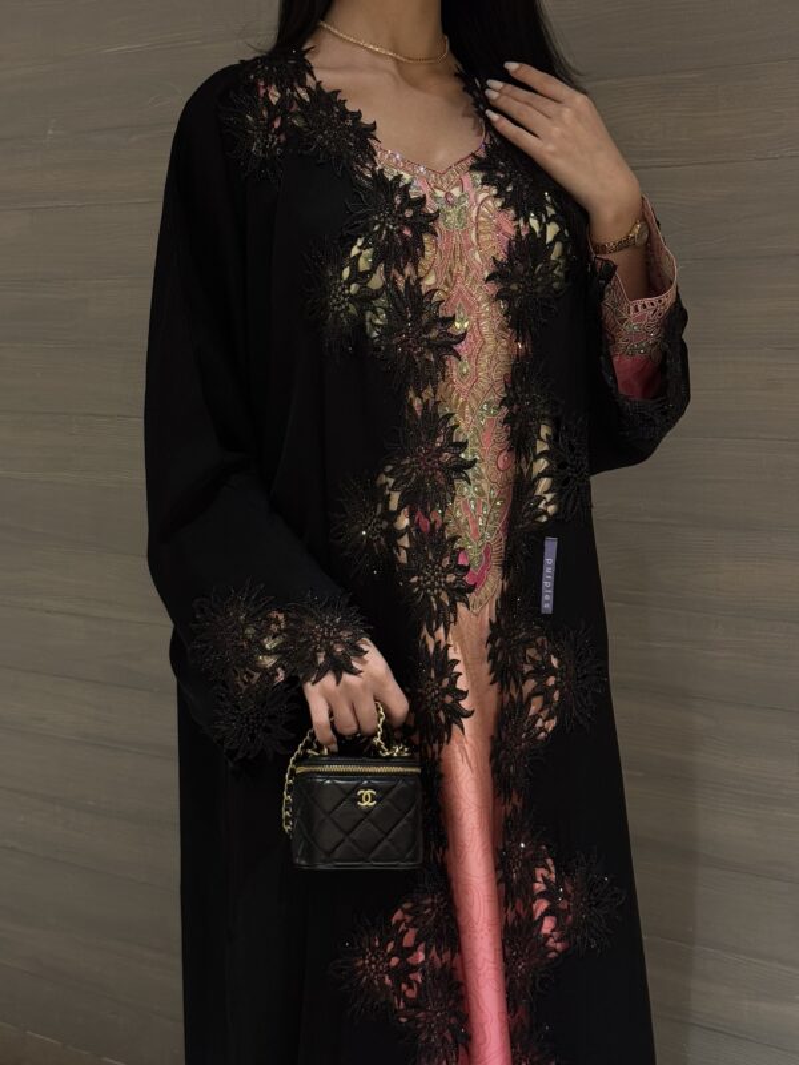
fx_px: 1477
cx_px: 400
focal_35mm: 48
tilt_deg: -7.8
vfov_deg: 39.7
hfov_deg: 30.3
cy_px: 532
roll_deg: +0.5
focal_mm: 6.76
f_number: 1.78
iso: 200
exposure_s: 1/33
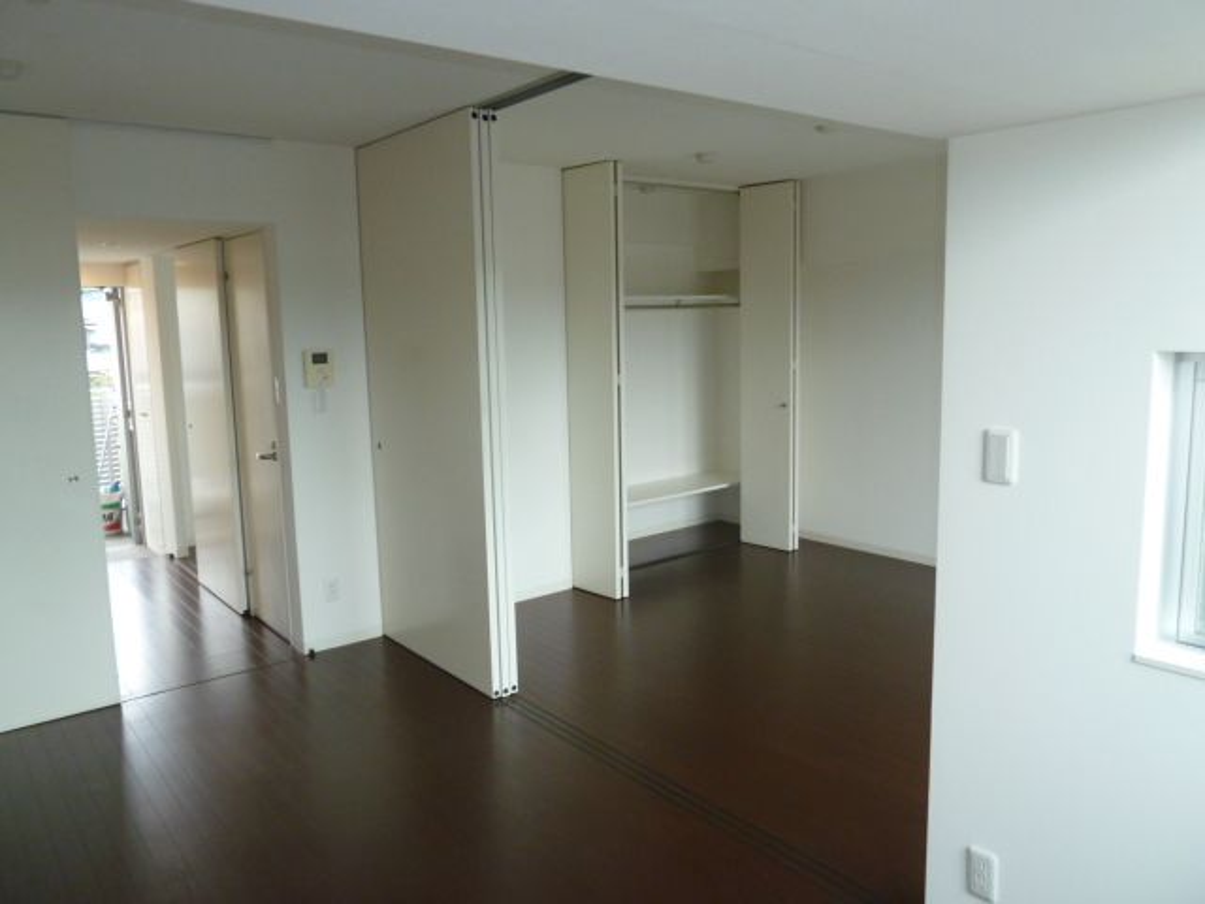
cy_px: 452
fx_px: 870
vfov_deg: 54.9
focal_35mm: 25
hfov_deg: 69.4
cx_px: 602
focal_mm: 4.1
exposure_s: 1/60
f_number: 3.3
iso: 200
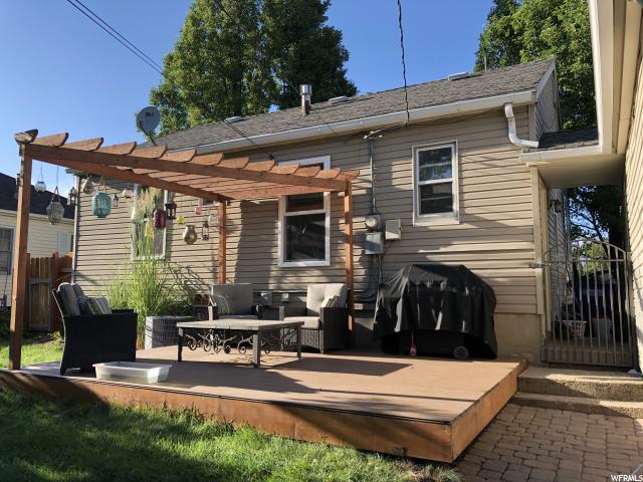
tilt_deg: +6.3
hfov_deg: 63.4
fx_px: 520
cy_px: 241
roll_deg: +0.4
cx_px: 322
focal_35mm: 28
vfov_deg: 49.7
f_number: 1.8
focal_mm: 3.99
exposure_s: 1/476
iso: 20
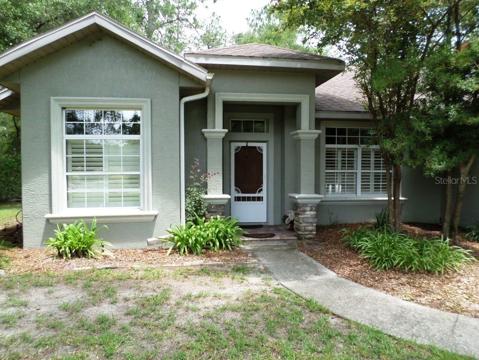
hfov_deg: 69.4
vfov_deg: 54.9
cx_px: 240
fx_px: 346
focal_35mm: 25
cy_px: 180
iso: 80
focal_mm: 4.5
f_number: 2.5
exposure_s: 1/250
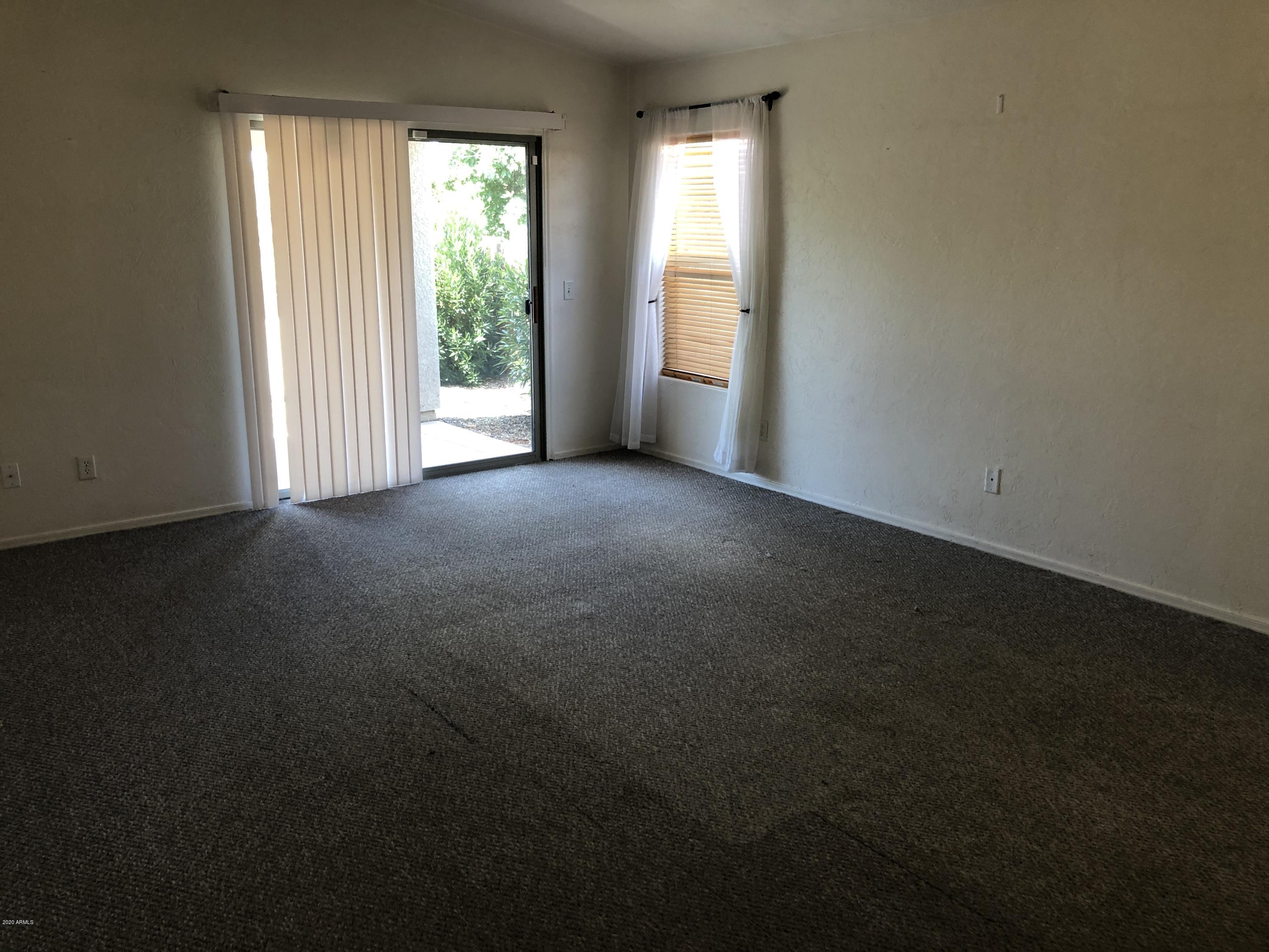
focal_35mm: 28
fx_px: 1026
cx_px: 634
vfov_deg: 49.7
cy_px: 476
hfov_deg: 63.4
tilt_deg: -16.3
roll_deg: -1.1
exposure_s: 1/30
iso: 32
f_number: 1.8
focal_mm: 3.99
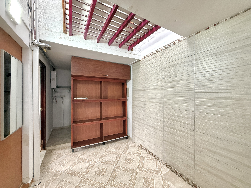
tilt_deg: -0.5
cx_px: 126
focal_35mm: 14
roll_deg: -0.3
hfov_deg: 102.1
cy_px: 94
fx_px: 102
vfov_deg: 85.7
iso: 320
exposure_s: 1/60
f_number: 2.2
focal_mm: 2.22
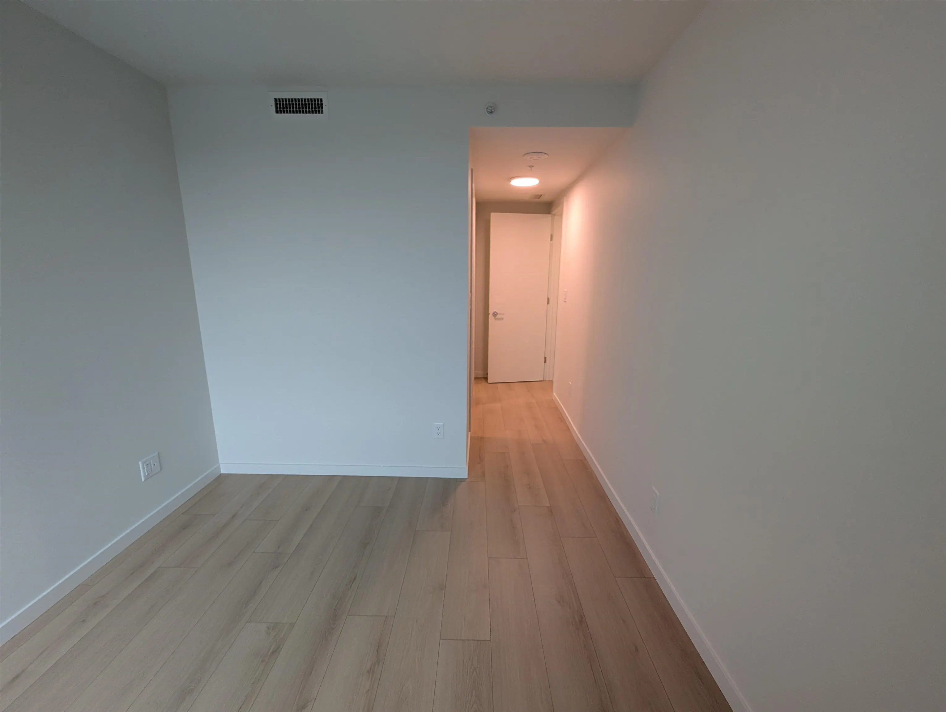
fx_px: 356
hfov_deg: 106.1
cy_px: 356
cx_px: 473
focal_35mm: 13
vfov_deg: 90.1
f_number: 2.2
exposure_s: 1/40
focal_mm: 1.95
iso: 92
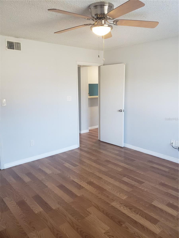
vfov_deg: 67.3
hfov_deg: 53.1
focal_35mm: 26
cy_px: 119
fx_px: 179
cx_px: 90
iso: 250
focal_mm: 4.3
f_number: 2.4
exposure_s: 1/40
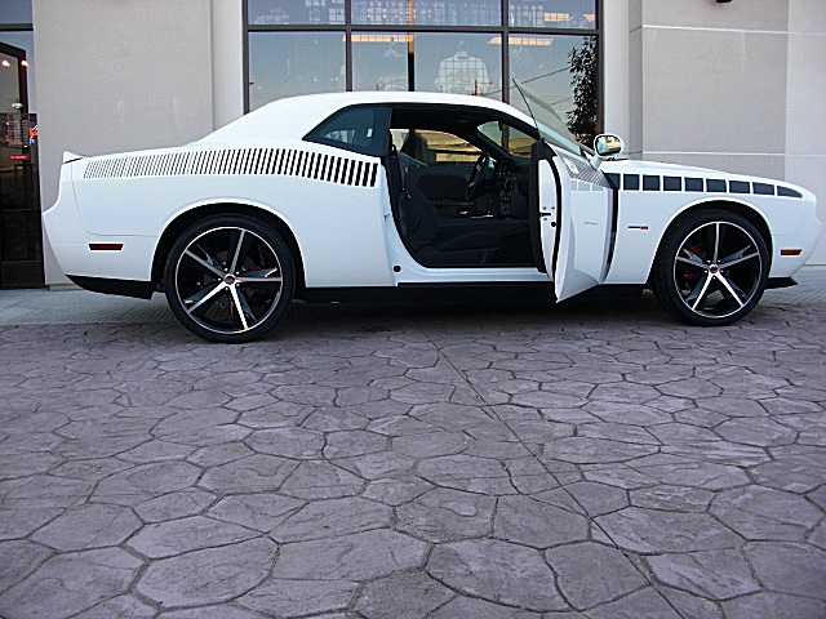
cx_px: 413
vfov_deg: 39.7
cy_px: 310
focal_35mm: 36
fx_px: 859
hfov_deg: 51.4
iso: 50
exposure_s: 1/125
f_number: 2.8
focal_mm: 6.3
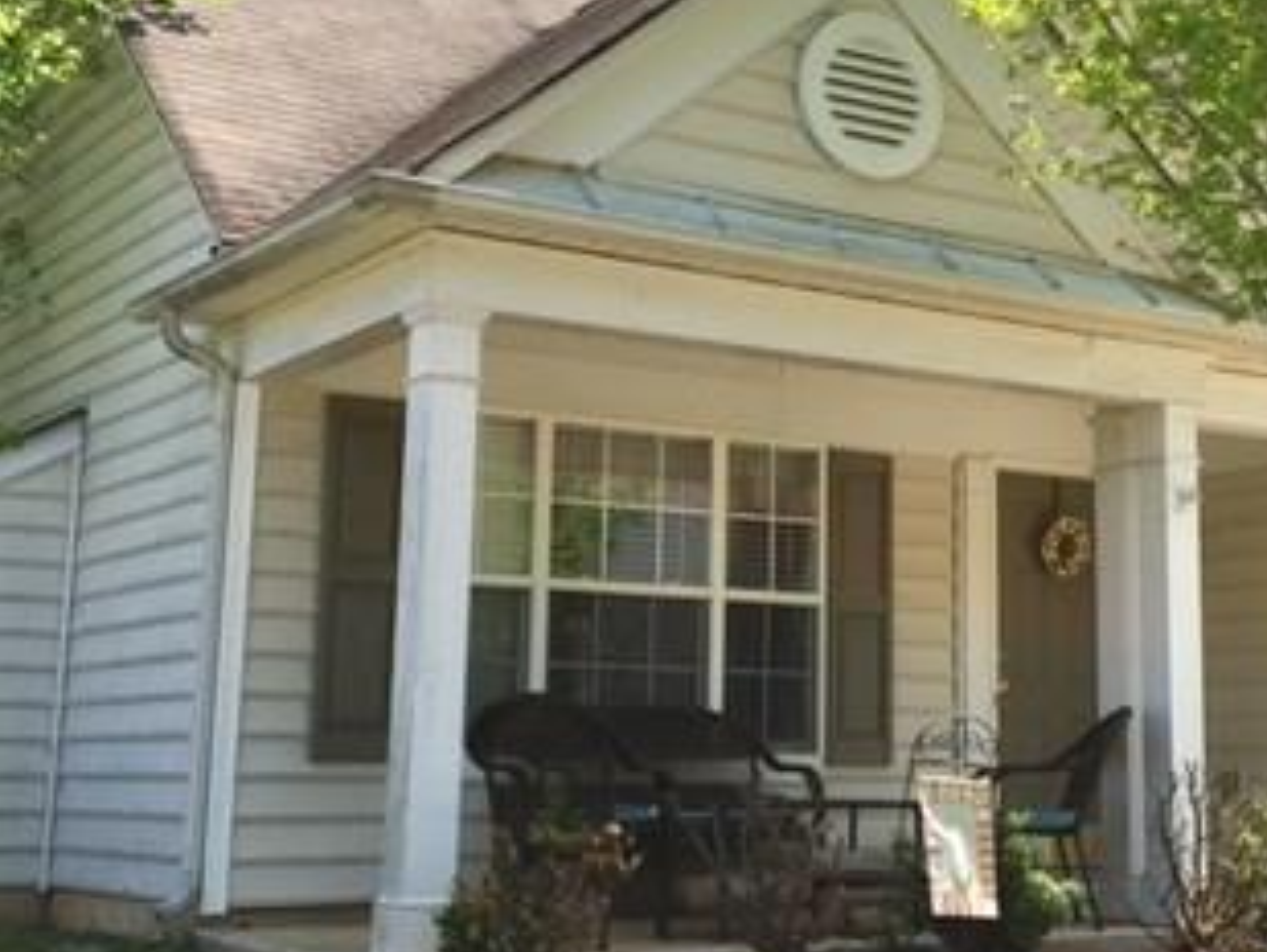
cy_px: 345
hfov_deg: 31.9
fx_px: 2197
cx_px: 845
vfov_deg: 24.4
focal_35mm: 60
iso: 25
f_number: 2.2
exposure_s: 1/1183
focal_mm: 4.15
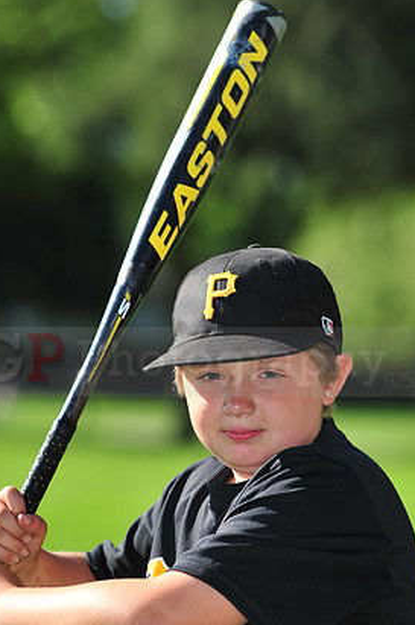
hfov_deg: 5.9
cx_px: 188
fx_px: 4039
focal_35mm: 233
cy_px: 348
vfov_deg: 8.8
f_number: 5
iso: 200
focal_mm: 165
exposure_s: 1/1250
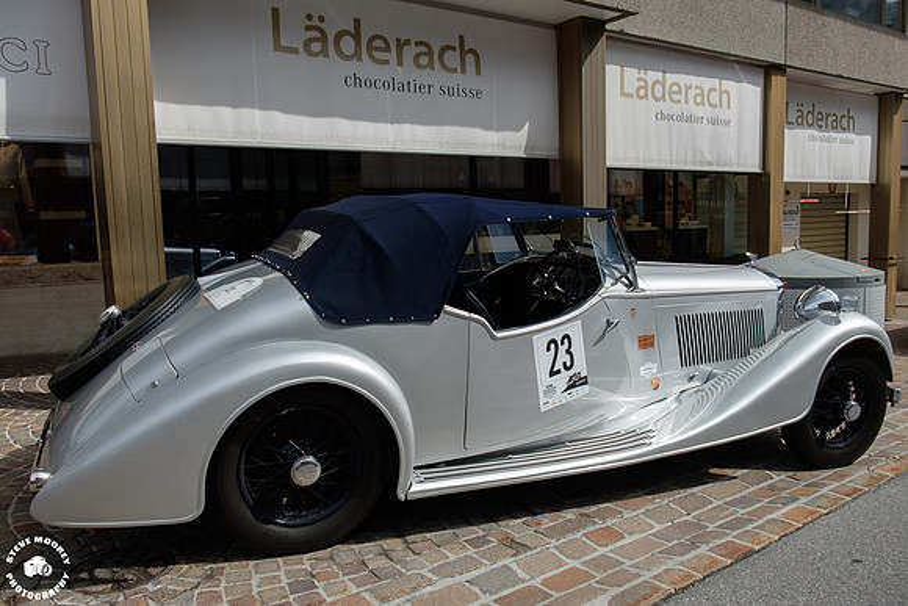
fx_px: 681
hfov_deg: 67.4
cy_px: 303
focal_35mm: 27
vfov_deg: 48.0
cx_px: 454
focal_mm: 18
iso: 250
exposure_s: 1/125
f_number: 10
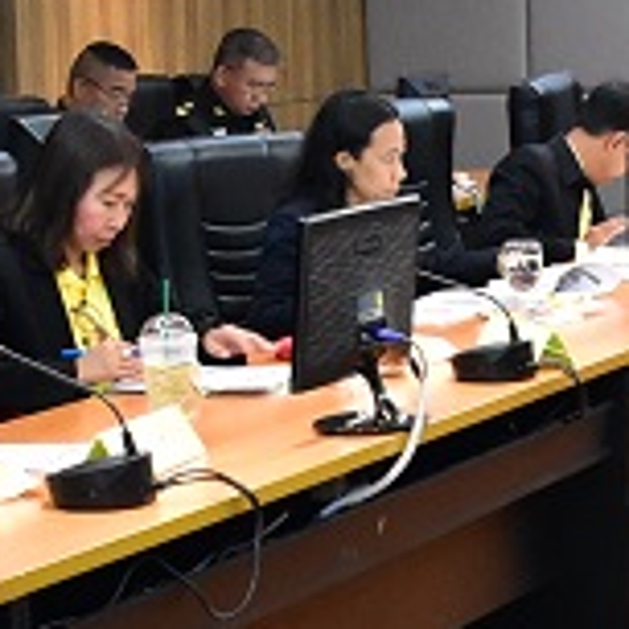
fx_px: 2775
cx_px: 732
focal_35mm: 135
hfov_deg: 12.7
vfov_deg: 12.9
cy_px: 522
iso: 3200
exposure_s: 1/60
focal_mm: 18
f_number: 5.6
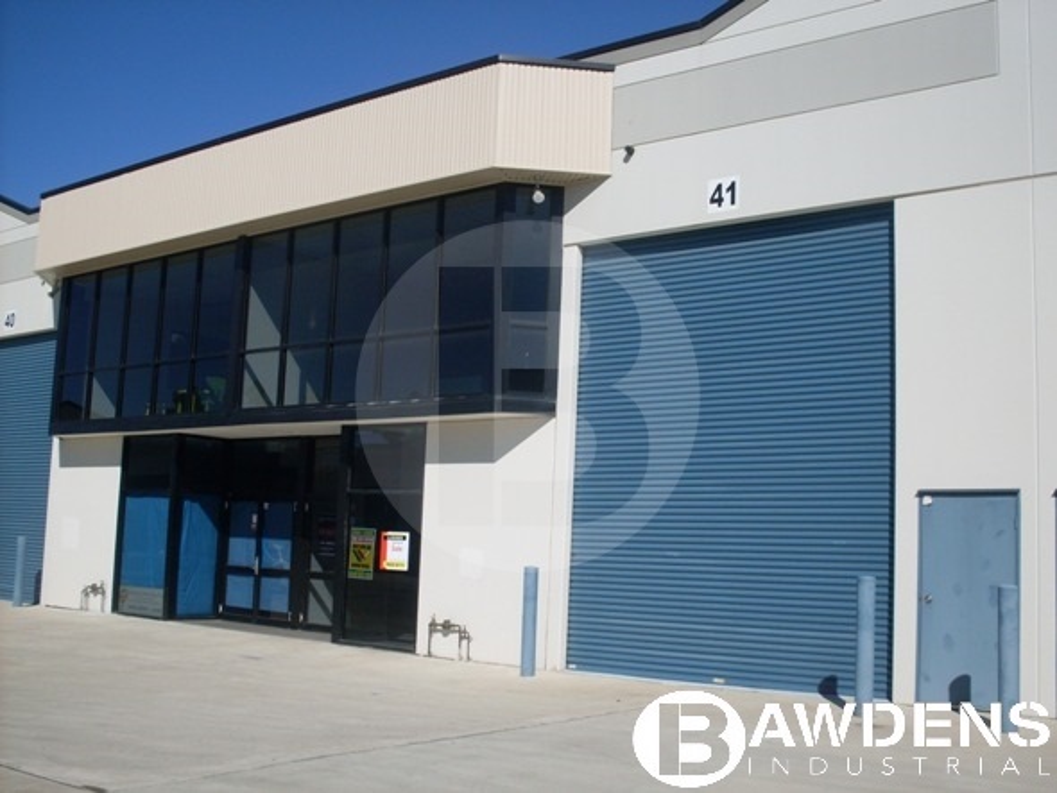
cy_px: 396
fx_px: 1161
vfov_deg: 37.7
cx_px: 528
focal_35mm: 38
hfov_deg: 49.0
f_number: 8.4
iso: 80
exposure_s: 1/350
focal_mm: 6.3
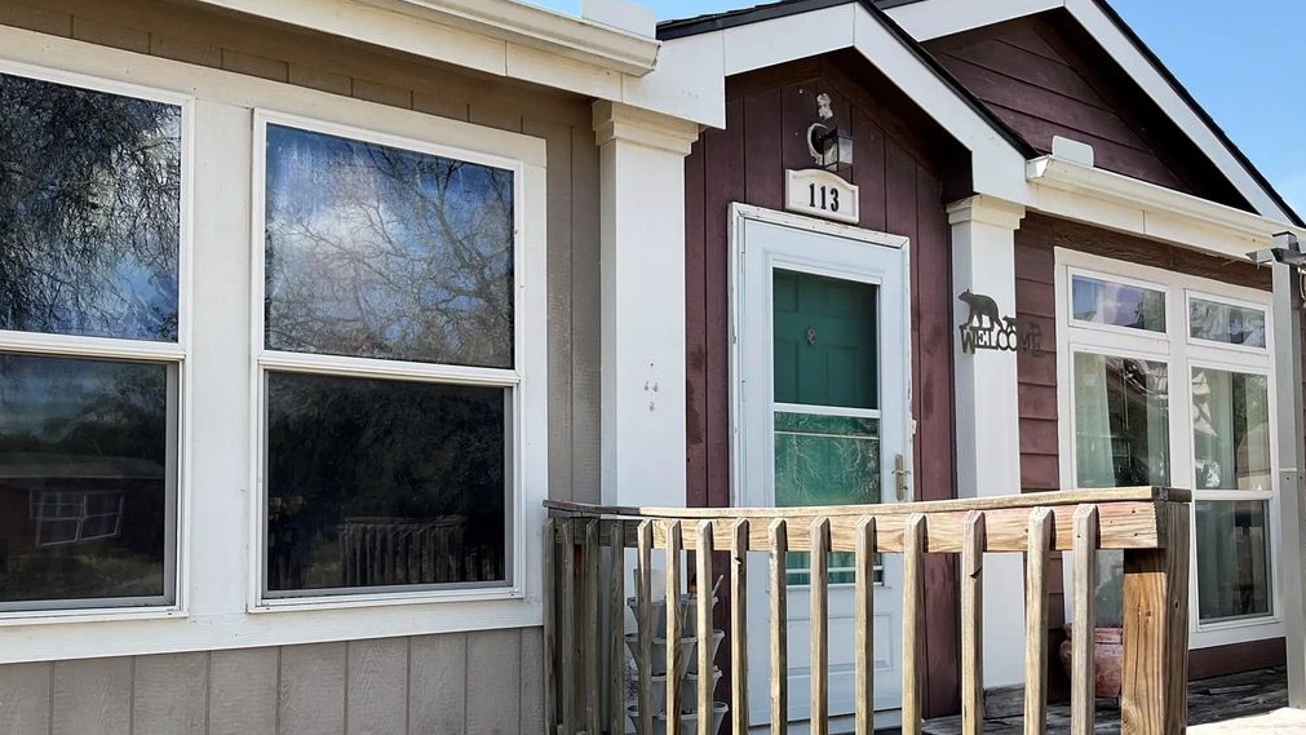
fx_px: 1108
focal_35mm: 32
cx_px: 652
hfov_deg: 61.0
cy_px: 469
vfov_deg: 36.4
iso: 16
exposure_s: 1/855
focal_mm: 3
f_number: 1.8
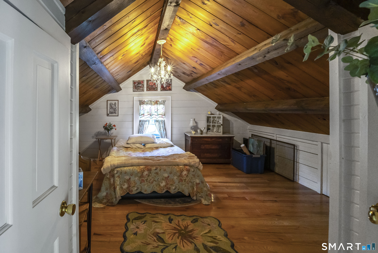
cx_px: 189
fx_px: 147
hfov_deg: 104.2
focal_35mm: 14
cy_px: 126
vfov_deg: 81.3
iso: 1600
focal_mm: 14
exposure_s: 1/40
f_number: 6.3
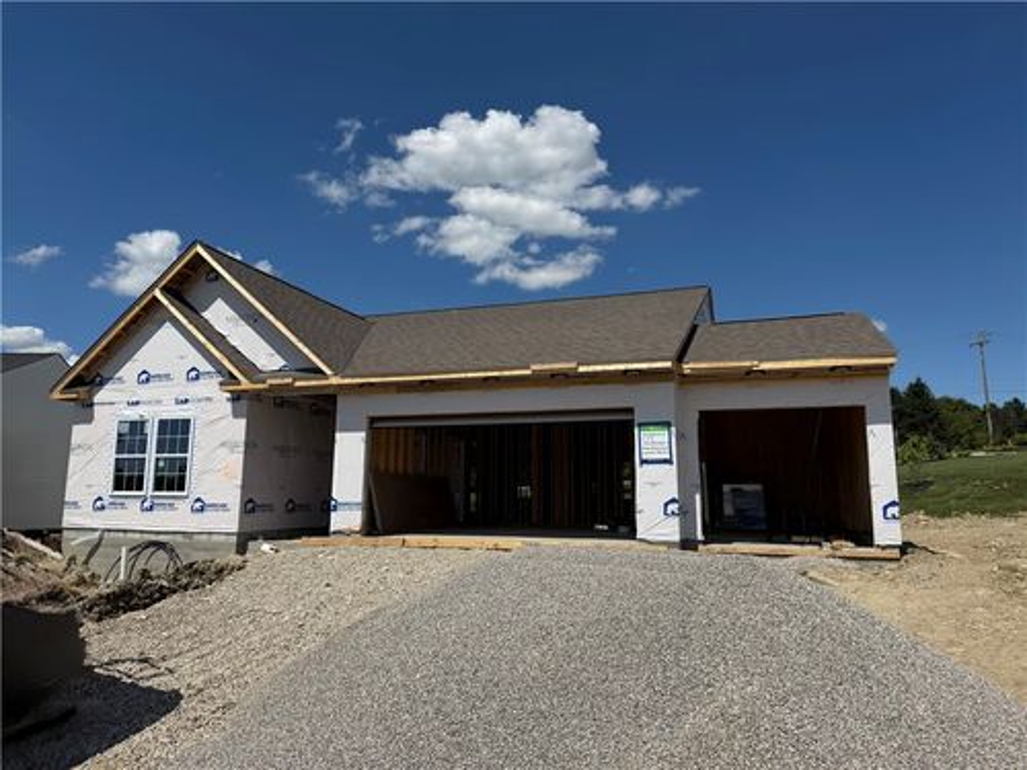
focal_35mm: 24
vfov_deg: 56.8
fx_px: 712
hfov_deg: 71.6
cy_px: 385
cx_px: 514
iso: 80
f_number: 1.78
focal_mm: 6.76
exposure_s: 1/11905
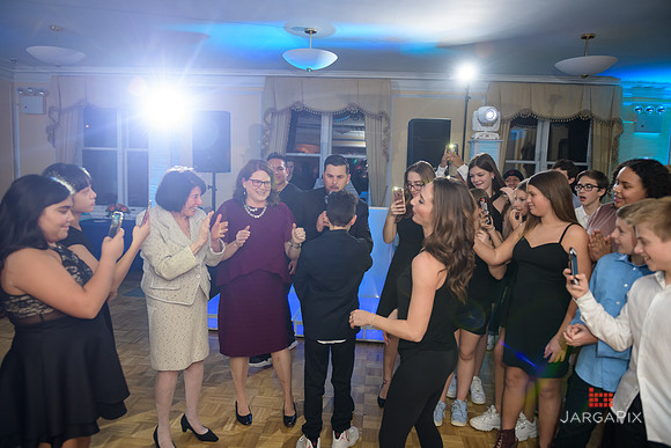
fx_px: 447
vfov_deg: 53.2
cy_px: 224
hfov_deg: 73.7
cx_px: 336
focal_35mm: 24
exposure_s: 1/125
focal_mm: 24
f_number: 3.2
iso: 800
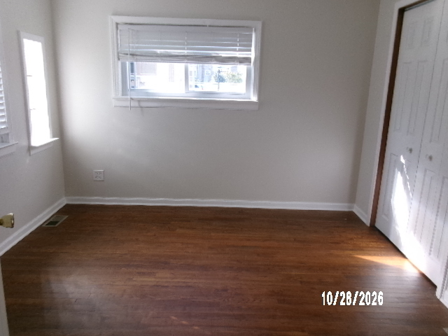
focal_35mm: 28
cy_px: 168
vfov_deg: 49.7
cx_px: 224
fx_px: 362
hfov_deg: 63.4
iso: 100
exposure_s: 1/56
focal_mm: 5.1
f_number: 3.9
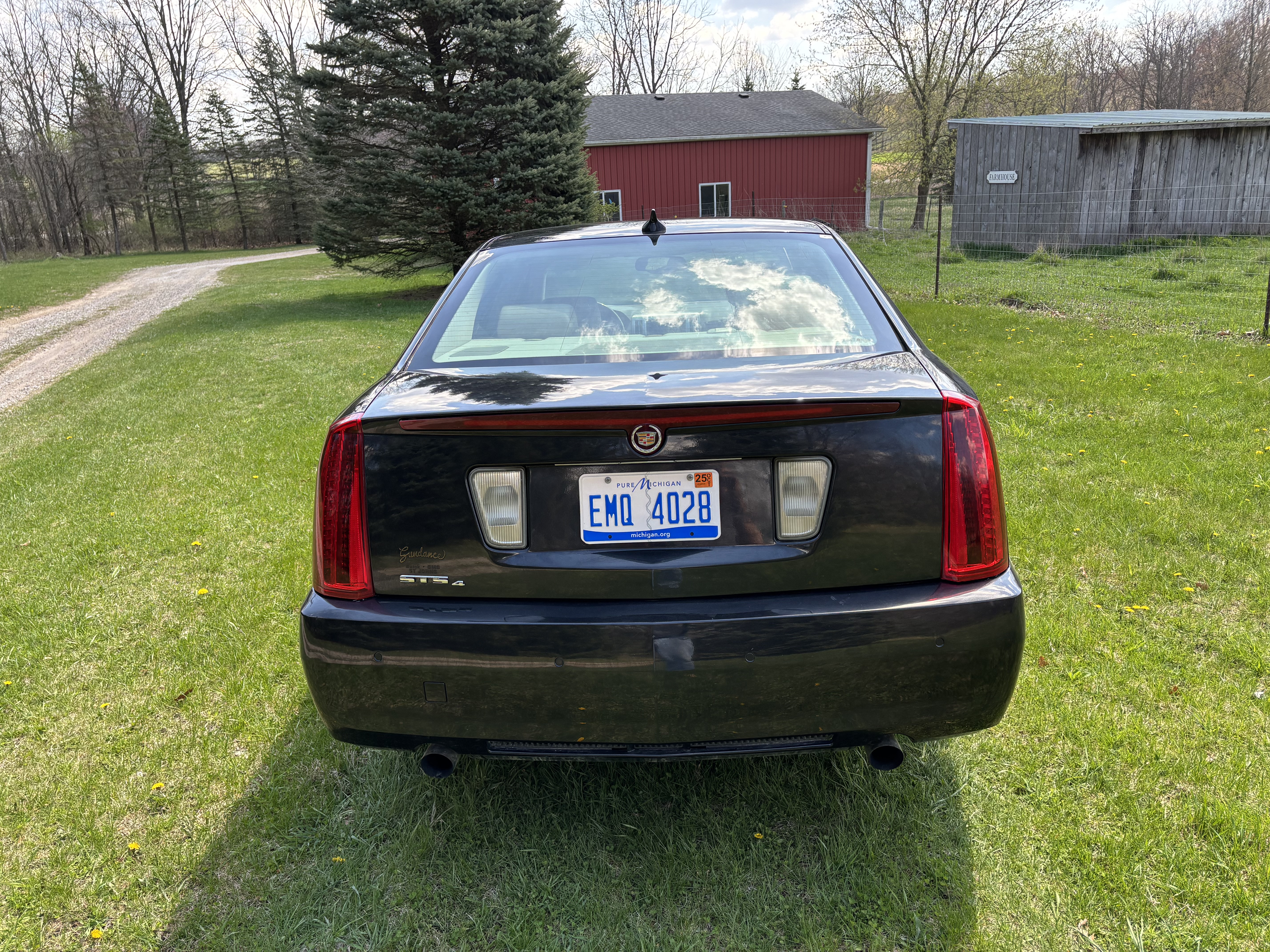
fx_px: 954
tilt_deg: -19.0
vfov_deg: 53.1
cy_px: 476
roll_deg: +3.0
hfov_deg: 67.3
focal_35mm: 26
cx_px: 635
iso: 50
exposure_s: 1/611
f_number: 1.6
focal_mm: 5.96
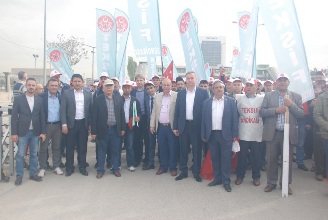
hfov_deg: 57.2
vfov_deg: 40.1
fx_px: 301
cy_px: 110
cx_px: 164
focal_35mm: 33
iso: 100
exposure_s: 1/125
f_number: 5.6
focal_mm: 22
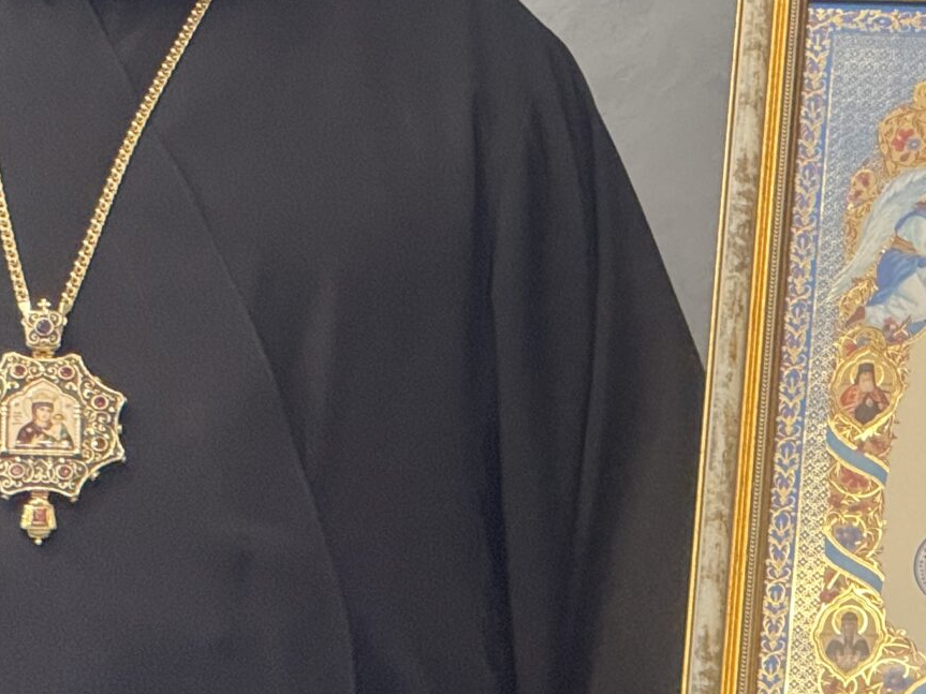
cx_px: 891
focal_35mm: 356
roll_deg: -0.6
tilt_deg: +8.6
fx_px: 9522
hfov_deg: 5.6
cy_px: -21
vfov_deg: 4.2
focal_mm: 15.66
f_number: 2.8
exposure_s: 1/60
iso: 640
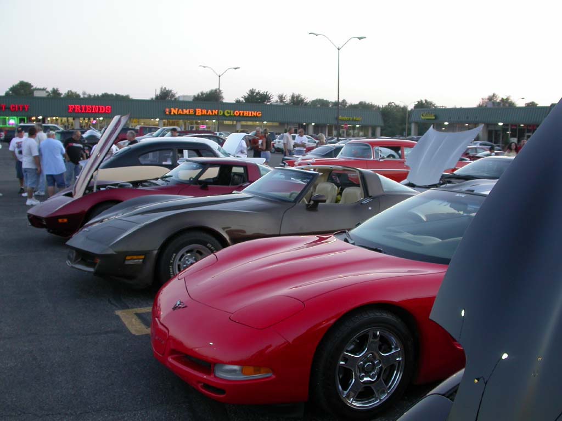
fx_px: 617
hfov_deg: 49.0
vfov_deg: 37.7
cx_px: 281
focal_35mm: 38
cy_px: 210
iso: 100
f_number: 3.3
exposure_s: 1/59.9
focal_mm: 7.85
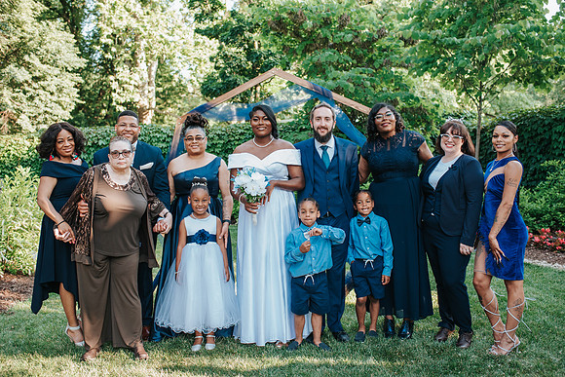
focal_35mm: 38
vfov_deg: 35.1
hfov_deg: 50.7
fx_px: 597
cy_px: 188
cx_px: 287
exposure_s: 1/640
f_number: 3.2
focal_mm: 35
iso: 800
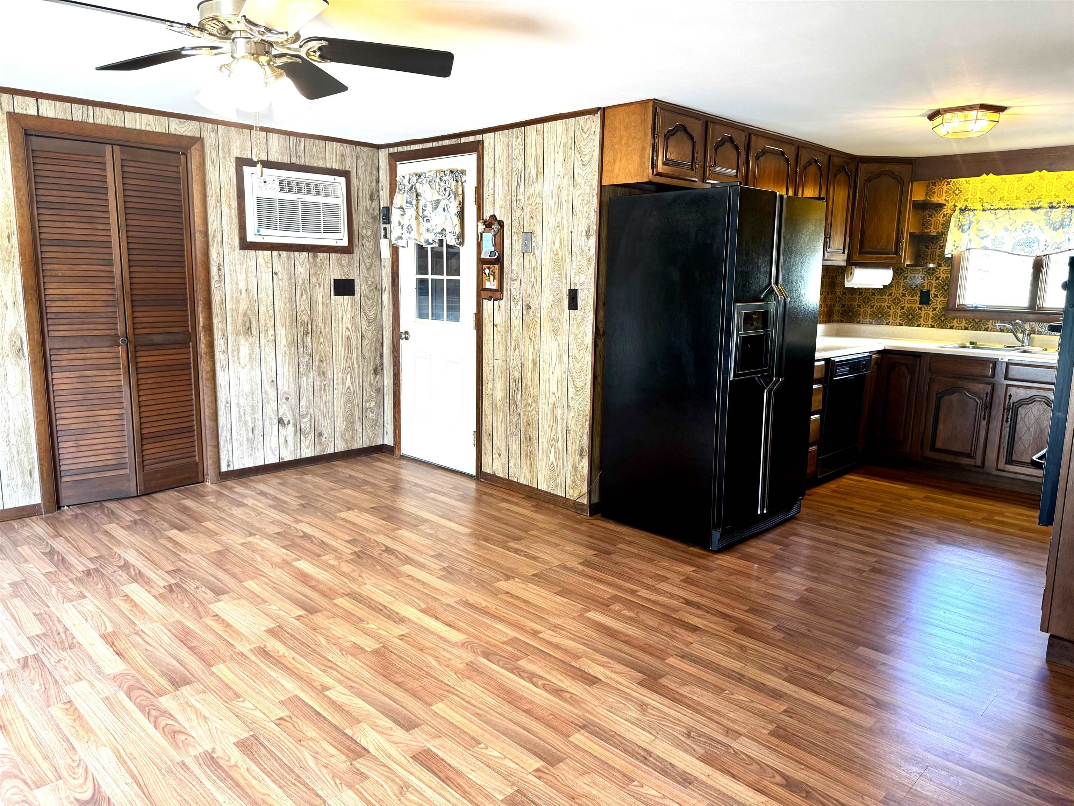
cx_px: 537
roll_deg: -0.7
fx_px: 745
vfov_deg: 56.8
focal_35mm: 24
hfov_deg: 71.6
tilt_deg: -9.6
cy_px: 403
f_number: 1.78
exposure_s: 1/60
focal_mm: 6.76
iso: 160
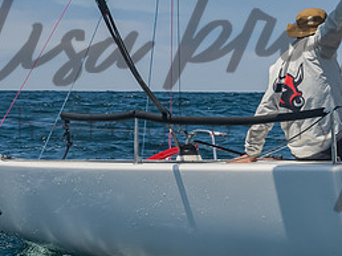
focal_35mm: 227
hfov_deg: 8.7
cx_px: 276
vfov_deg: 6.5
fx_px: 2241
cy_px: 28
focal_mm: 70
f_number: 14
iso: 640
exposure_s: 1/1000
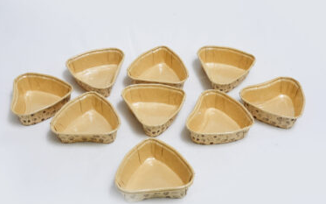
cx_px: 158
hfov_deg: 37.5
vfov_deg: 24.0
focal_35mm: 54
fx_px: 480
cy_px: 103
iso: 6400
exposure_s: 1/160
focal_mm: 46
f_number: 16
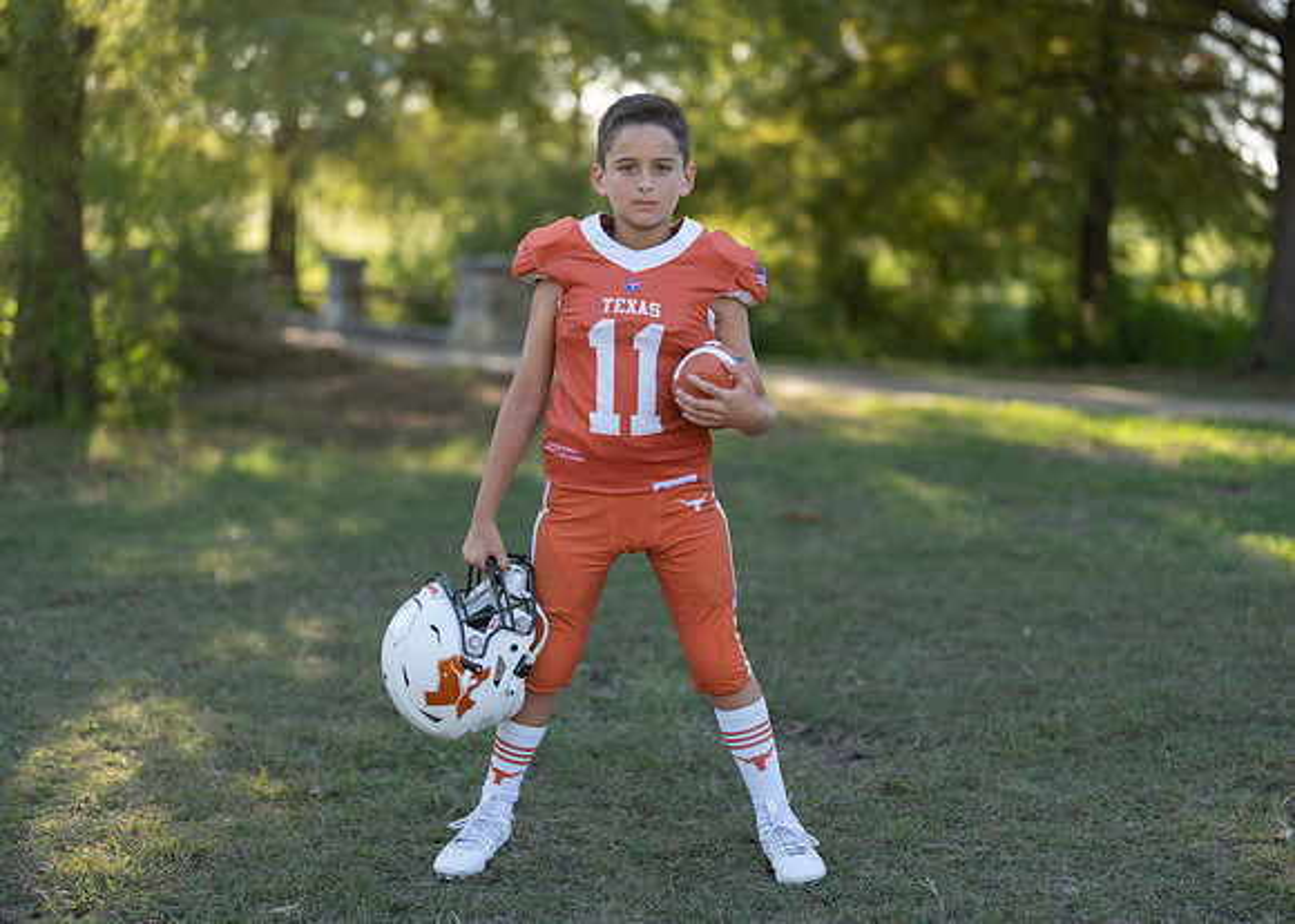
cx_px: 663
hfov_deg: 34.1
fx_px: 2110
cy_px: 478
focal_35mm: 57
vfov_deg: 24.7
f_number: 1.2
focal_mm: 50
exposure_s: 1/1250
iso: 100
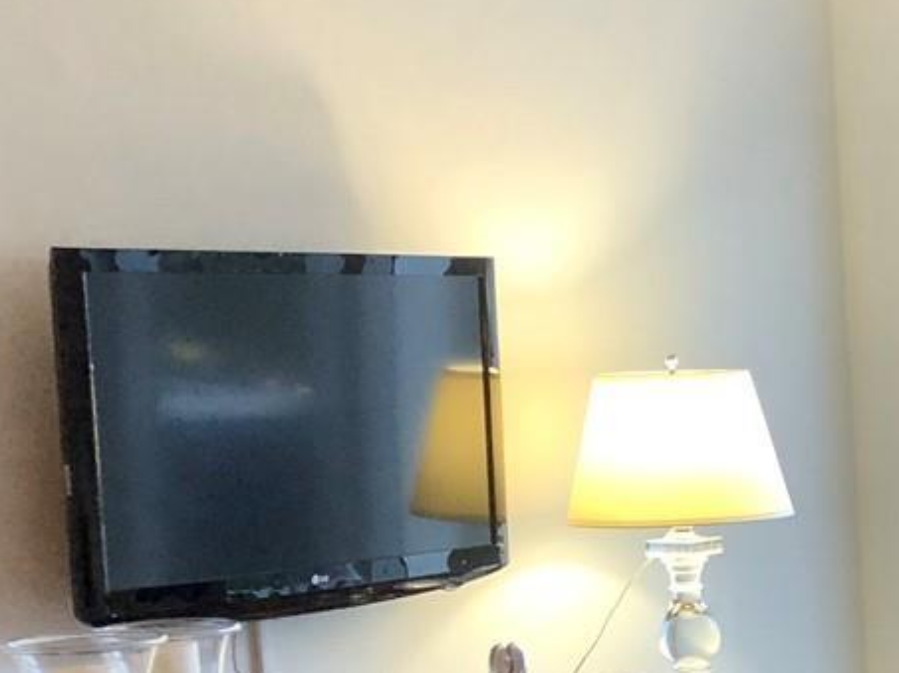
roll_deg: +1.2
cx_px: 1377
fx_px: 2569
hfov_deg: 17.6
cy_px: 733
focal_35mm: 99
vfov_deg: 14.6
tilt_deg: -8.4
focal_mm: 4
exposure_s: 1/30
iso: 32
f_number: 1.8
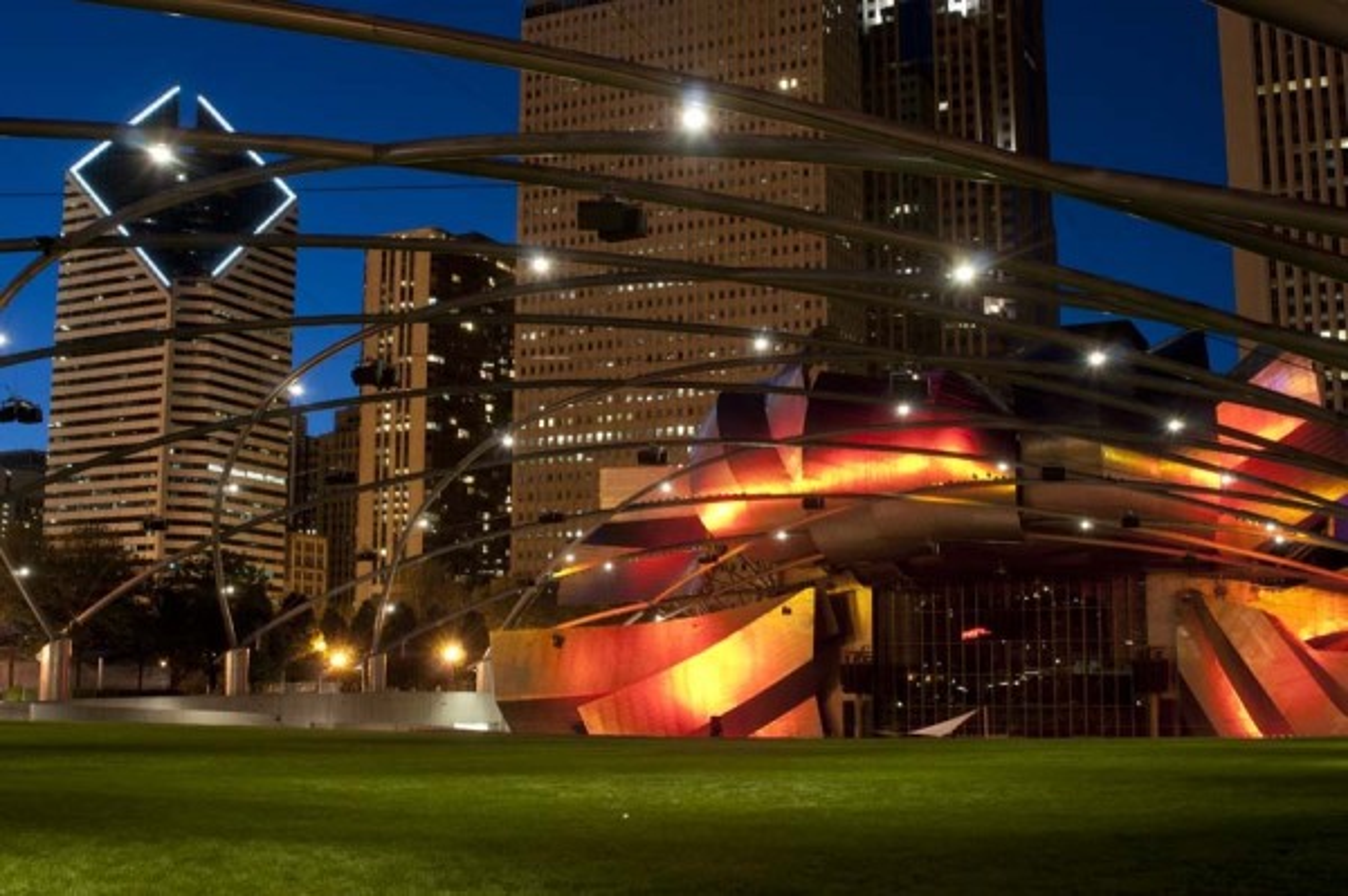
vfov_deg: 31.8
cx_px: 674
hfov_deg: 46.4
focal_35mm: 42
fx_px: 1571
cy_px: 448
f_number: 9
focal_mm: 28
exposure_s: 2.5
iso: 320
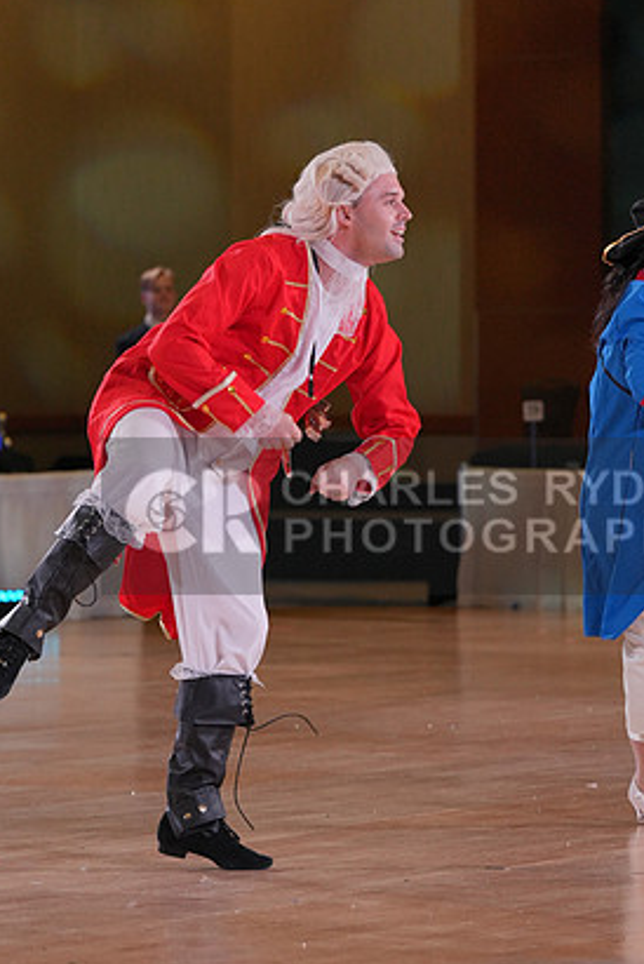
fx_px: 5679
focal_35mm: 212
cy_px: 517
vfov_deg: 9.7
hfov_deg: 6.5
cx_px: 427
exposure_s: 1/400
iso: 2000
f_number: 5.6
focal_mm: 150
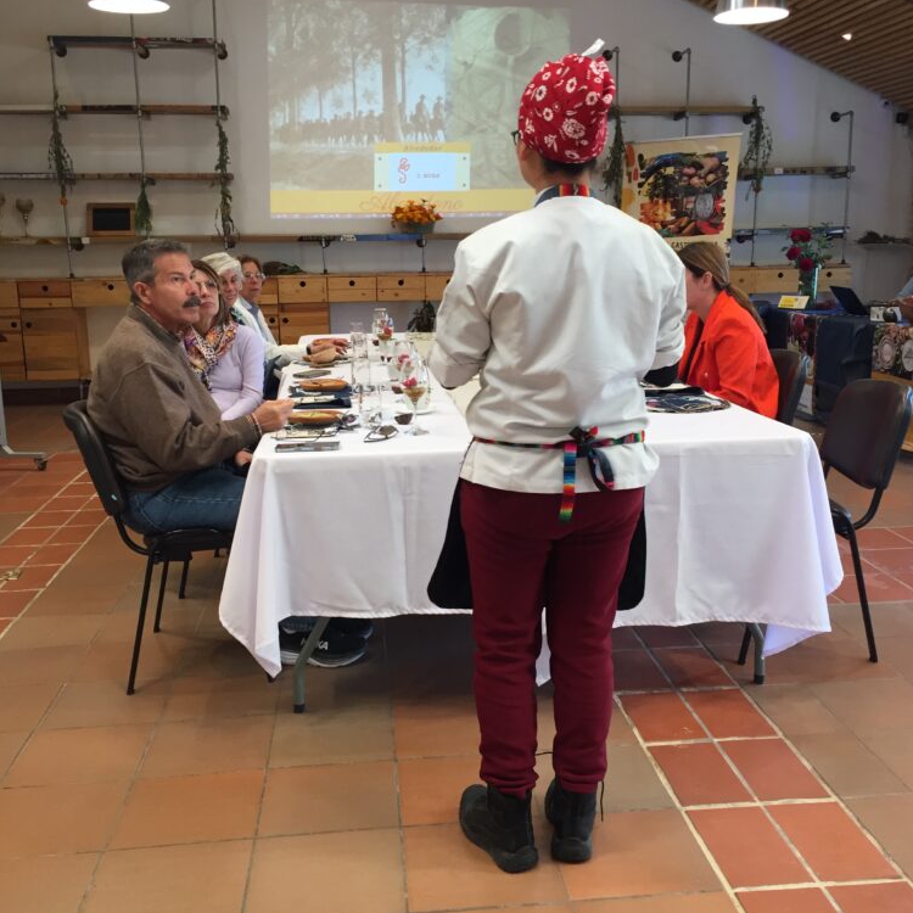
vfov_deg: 47.2
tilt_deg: -10.2
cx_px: 466
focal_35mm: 35
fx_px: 1044
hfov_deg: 47.2
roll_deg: +0.5
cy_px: 443
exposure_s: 1/30
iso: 32
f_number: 2.2
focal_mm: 4.15
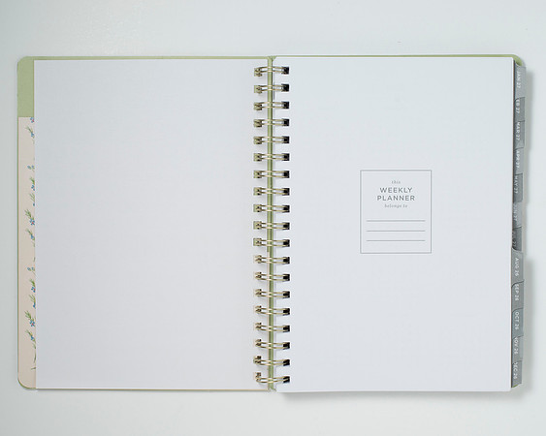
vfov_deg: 23.4
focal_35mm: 65
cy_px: 248
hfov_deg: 29.1
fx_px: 1052
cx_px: 274
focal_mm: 50
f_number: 9
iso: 200
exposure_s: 1/200
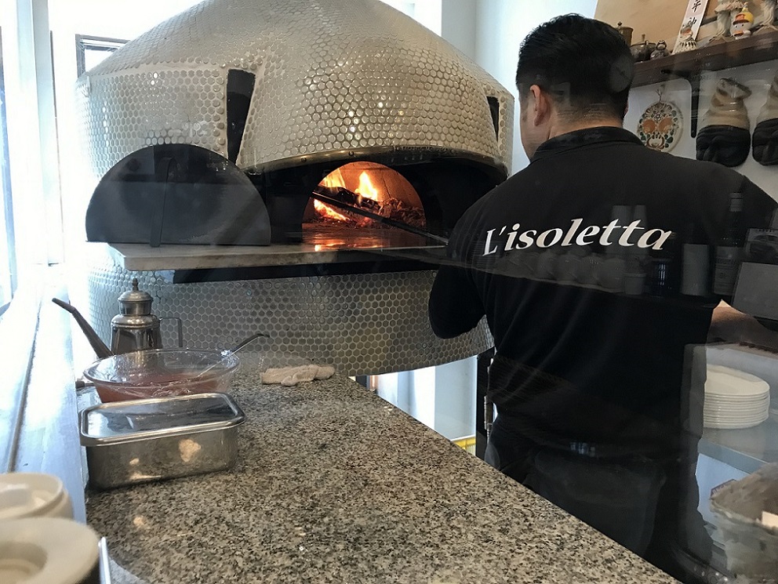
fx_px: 630
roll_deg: -0.4
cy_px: 292
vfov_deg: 49.8
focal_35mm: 28
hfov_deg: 63.4
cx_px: 389
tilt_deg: -8.7
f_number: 1.8
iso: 50
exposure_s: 1/15
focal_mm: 3.99
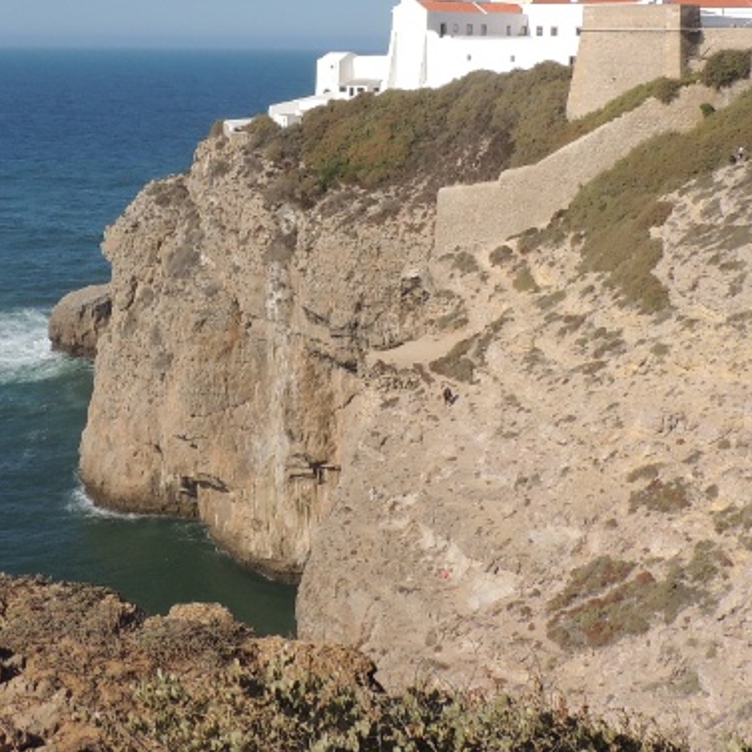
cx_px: 309
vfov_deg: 31.2
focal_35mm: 54
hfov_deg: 31.6
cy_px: 203
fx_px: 1327
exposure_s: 1/1250
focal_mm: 4.3
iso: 100
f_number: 4.2
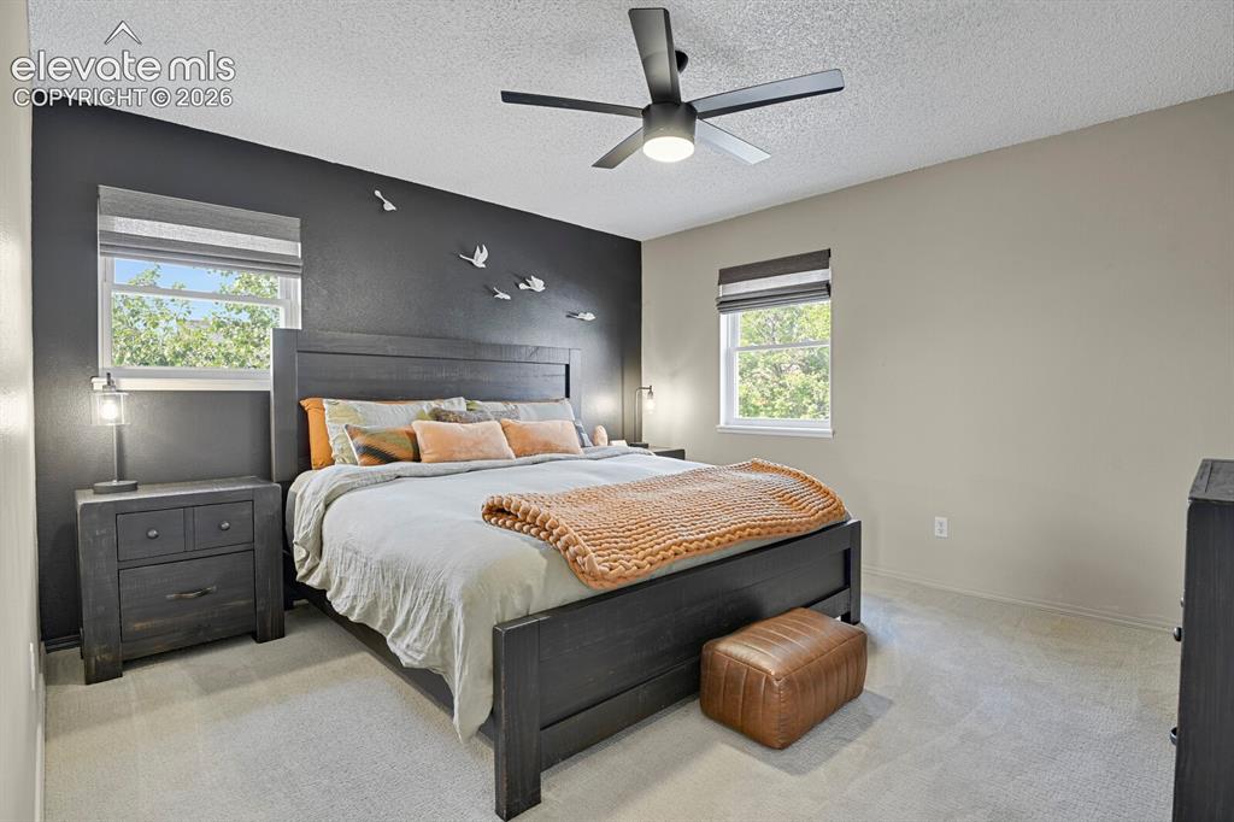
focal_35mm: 17
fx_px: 583
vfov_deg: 70.4
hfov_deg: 93.3
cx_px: 617
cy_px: 411
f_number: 6.3
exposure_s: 3
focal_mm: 17
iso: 250
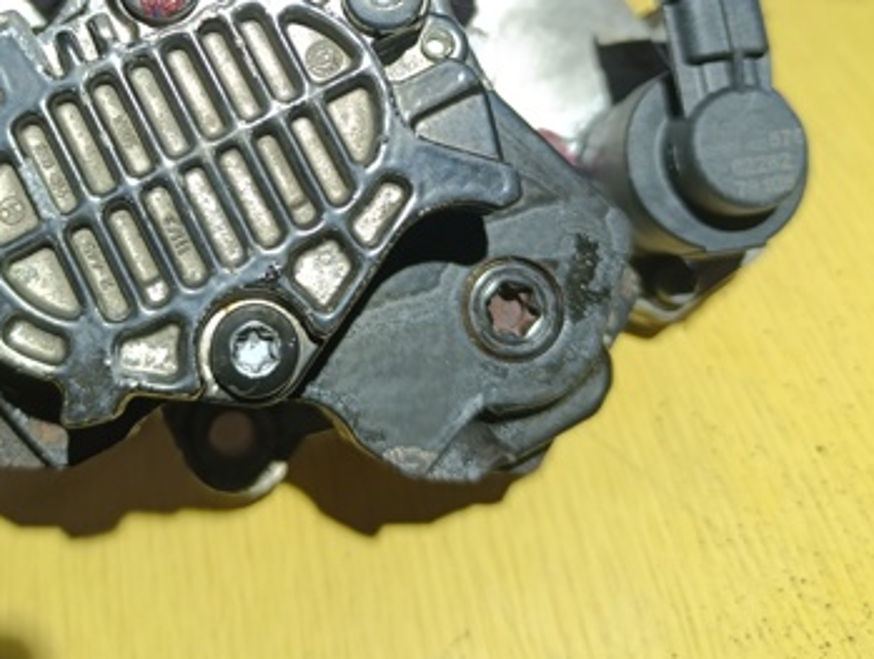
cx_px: 282
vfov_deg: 32.9
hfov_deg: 44.0
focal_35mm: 42
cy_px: 83
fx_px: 1062
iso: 500
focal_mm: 6.14
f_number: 1.6
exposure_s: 1/100
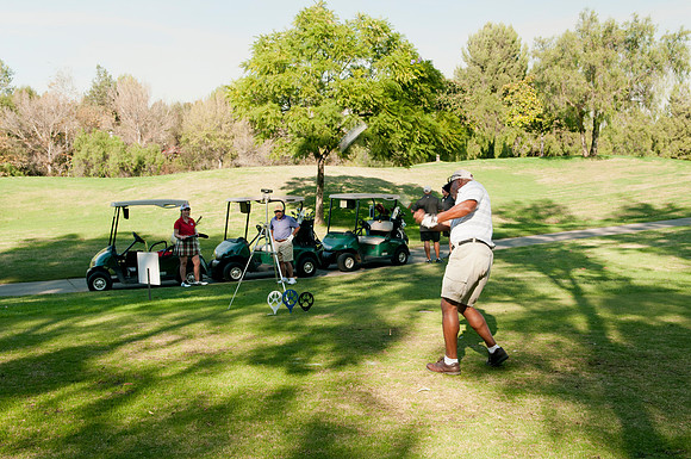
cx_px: 346
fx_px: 748
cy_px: 230
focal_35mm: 39
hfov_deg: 49.6
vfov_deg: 34.1
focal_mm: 26
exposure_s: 1/125
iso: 160
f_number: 5.6
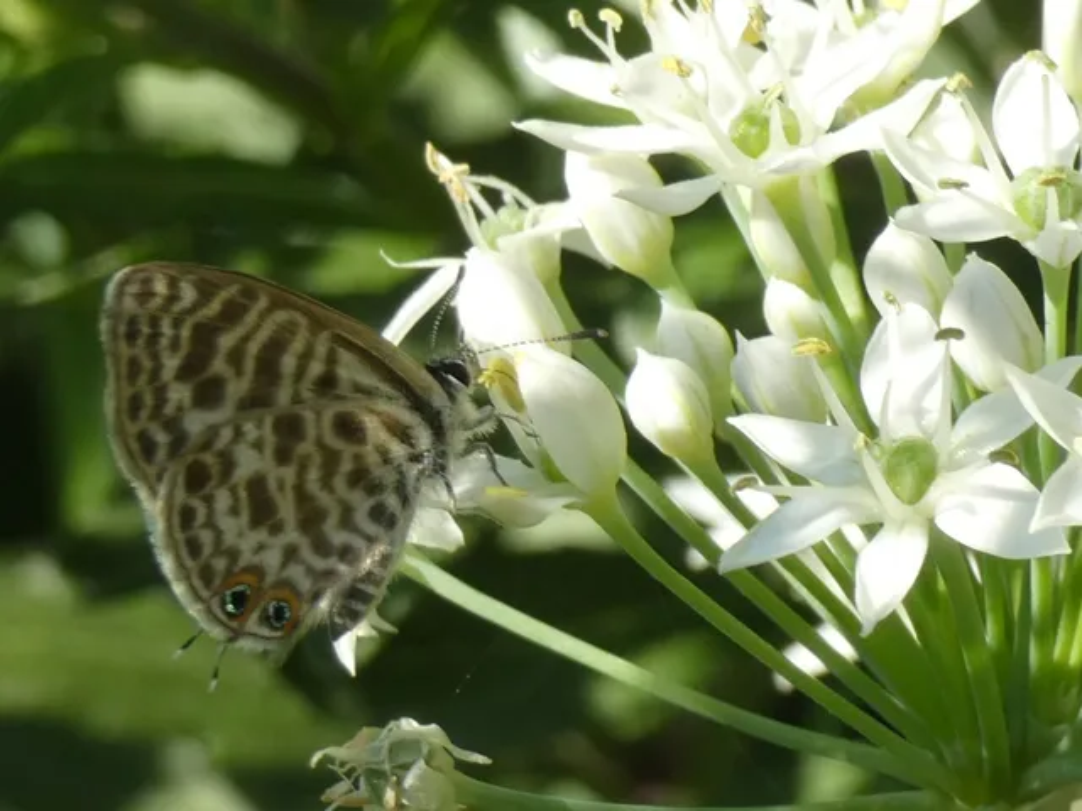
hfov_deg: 13.7
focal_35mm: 144
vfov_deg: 10.3
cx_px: 541
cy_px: 406
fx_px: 4501
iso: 80
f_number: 5.3
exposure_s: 1/80
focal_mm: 25.8
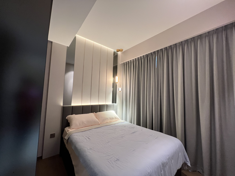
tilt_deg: +4.0
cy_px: 88
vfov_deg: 89.9
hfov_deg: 106.2
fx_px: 88
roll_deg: -1.9
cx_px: 118
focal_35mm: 13
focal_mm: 1.57
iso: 250
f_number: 1.8
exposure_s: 1/50
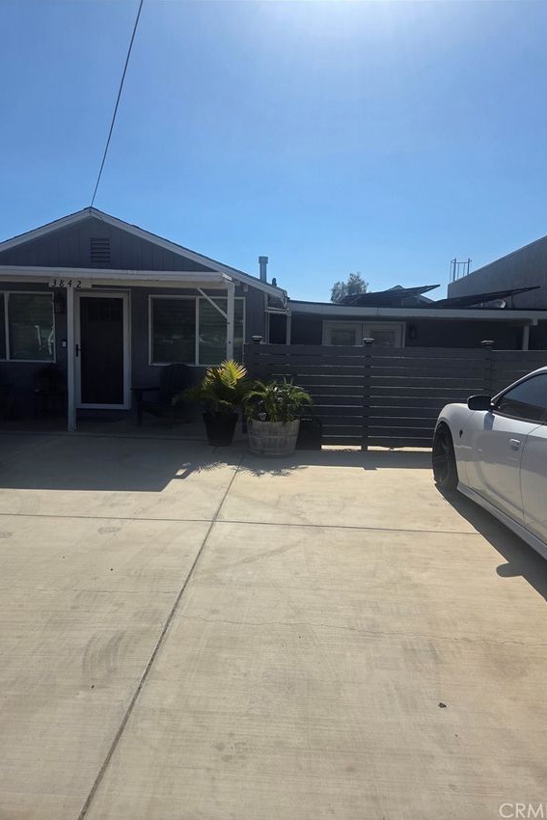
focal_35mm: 24
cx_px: 282
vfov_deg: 73.7
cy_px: 410
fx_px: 547
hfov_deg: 53.1
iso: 64
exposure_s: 1/7891
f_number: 1.8
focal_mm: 5.4
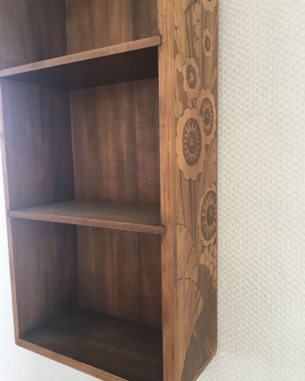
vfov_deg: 57.2
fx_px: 350
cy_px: 199
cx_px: 150
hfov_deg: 47.1
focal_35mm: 31
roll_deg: +1.5
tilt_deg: -3.7
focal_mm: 4.15
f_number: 2.2
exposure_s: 1/33
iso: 125
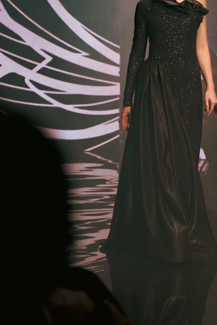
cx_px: 208
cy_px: 88
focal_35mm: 137
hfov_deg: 9.9
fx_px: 1239
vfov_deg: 14.9
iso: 1600
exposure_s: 1/200
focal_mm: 71
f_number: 3.5
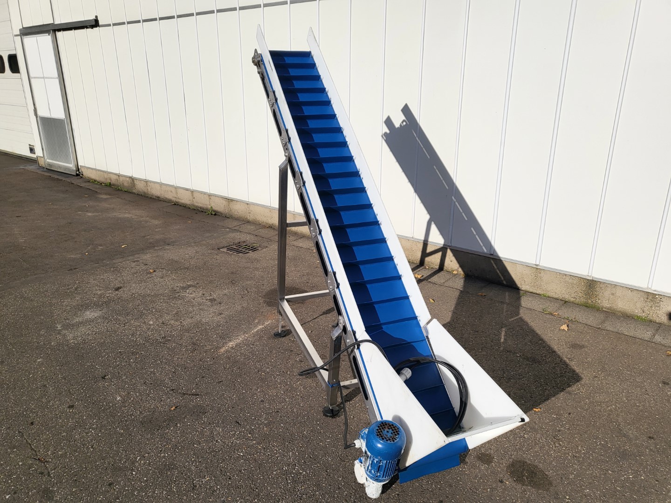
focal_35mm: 26
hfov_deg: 67.3
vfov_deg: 53.1
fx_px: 504
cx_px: 336
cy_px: 252
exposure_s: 1/8577
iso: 50
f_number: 1.8
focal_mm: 4.25
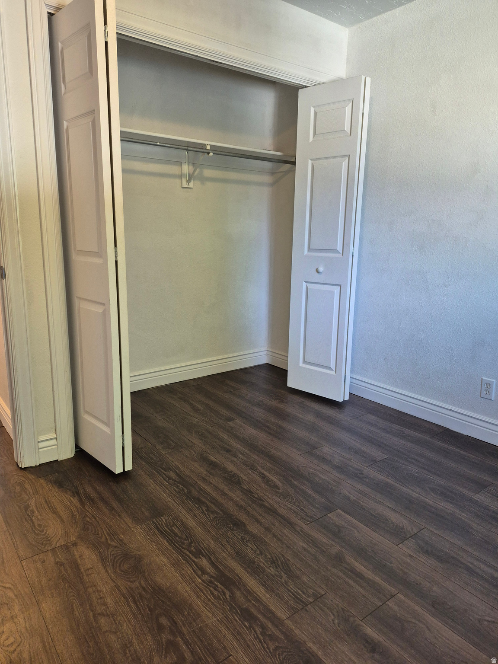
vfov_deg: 73.9
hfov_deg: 58.9
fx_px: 441
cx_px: 249
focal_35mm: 23
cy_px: 332
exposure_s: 1/120
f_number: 1.8
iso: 400
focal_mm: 5.4
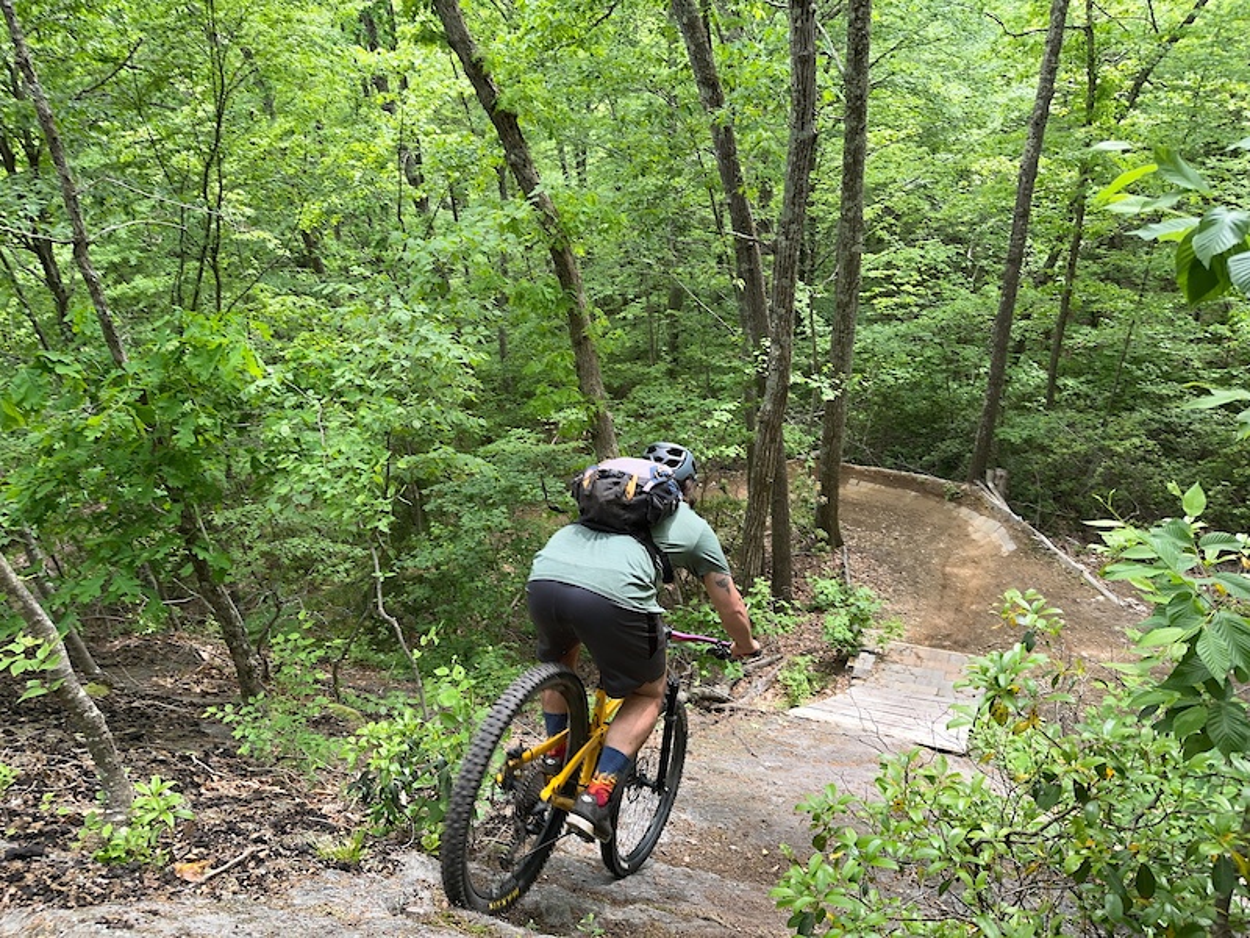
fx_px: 867
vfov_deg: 56.8
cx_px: 625
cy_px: 469
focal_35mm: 24
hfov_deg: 71.6
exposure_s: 1/204
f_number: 1.78
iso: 64
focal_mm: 6.86
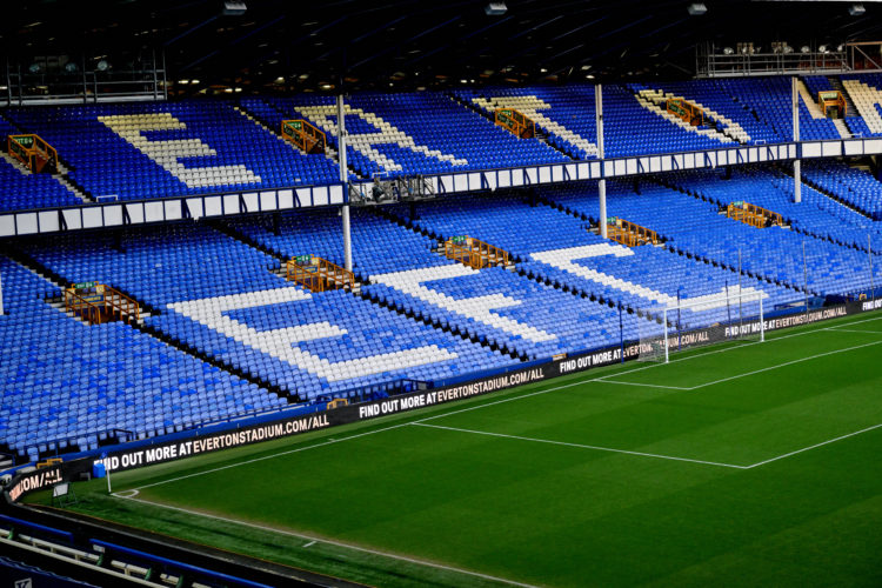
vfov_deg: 19.5
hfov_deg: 28.8
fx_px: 1715
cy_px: 294
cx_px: 441
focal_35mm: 70
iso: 1600
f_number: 4.5
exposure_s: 1/250
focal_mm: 70
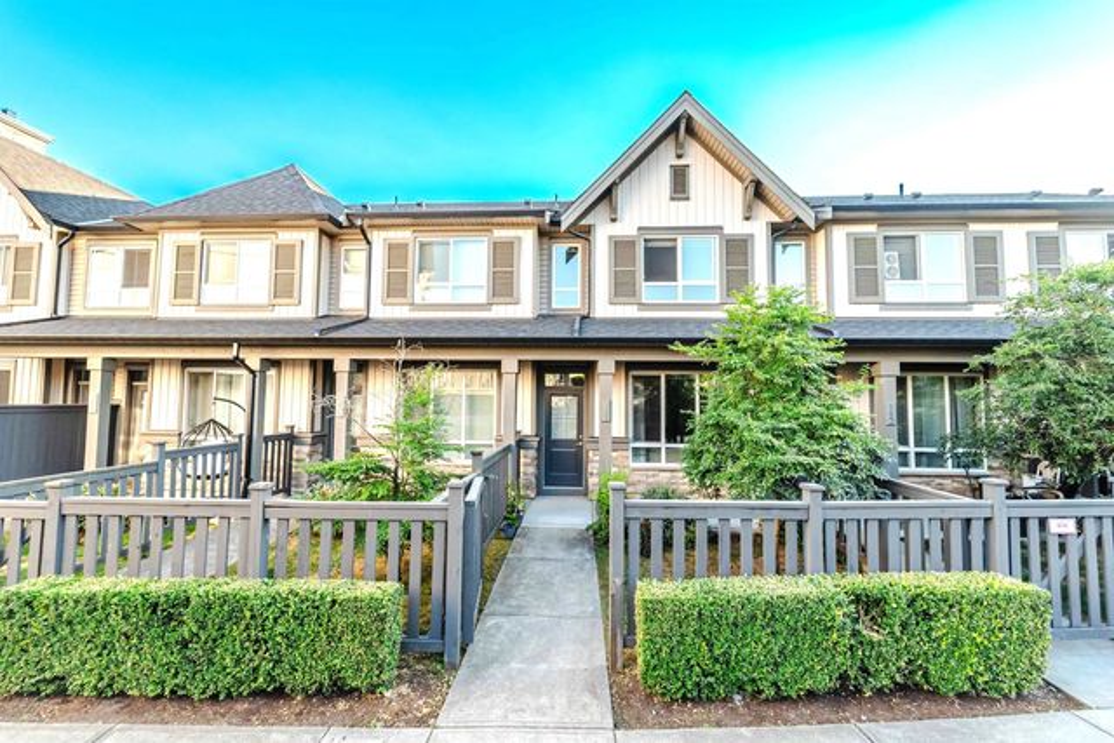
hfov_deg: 104.2
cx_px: 557
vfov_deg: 81.2
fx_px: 433
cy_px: 372
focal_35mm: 14
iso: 200
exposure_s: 1/500
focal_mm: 14
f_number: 4
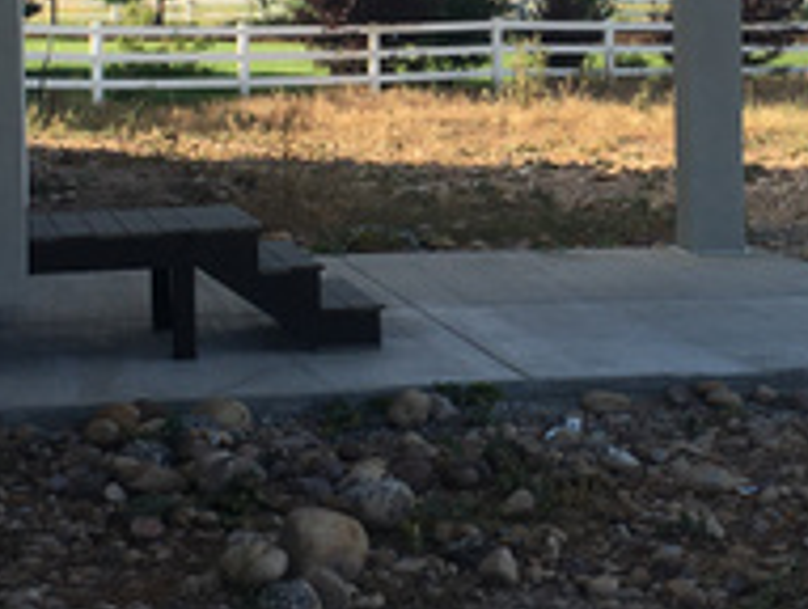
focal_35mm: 97
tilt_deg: -0.2
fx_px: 2268
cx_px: 563
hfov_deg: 20.1
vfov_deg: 15.1
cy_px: 72
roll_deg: +0.7
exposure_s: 1/801
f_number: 2.2
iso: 25
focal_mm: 4.15
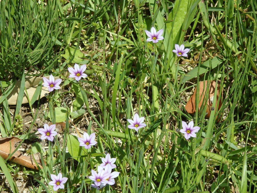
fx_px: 1255
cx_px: 128
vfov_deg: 8.8
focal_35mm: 169
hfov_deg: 11.7
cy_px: 96
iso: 125
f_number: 5.7
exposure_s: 1/500
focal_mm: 30.2
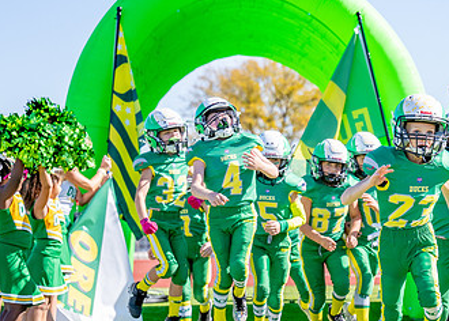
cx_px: 346
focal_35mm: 132
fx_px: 1684
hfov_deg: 15.1
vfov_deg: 10.9
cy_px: 220
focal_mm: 57.1
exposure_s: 1/2500
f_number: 2.8
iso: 250
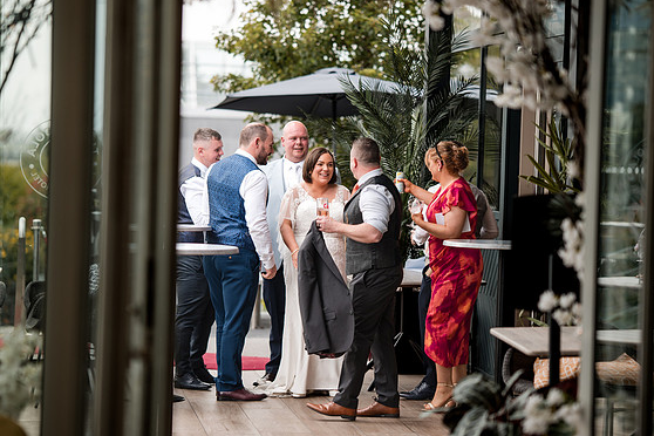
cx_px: 321
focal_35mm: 132
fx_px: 2398
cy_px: 214
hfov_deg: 15.5
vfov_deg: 10.4
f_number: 1.6
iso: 100
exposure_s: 1/500
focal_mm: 85
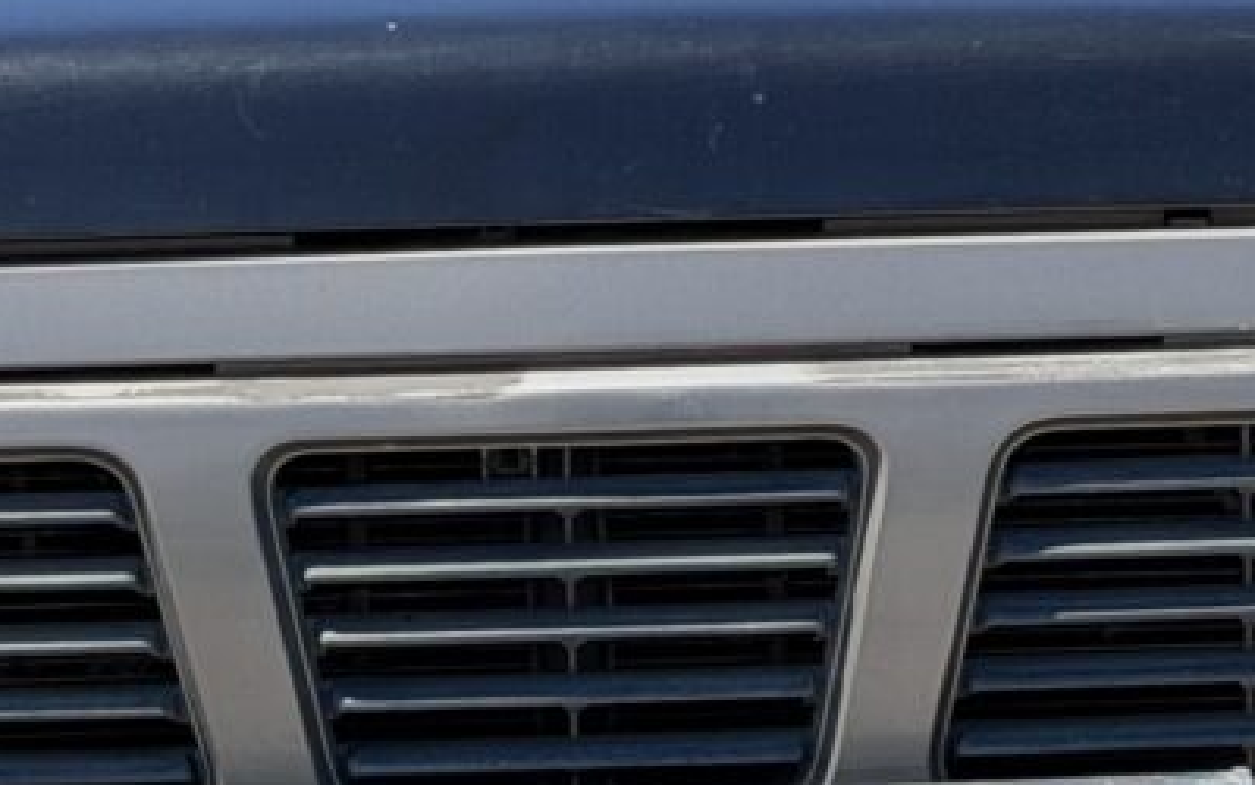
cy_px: 468
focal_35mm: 244
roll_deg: -3.1
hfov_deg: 8.6
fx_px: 8345
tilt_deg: -2.7
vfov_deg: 5.4
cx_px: 788
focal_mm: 6.76
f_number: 1.78
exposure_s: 1/1484
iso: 100
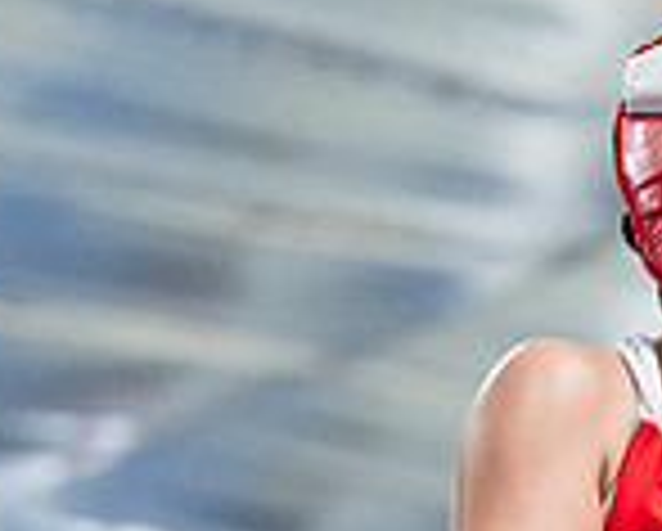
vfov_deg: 5.1
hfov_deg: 6.3
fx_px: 5905
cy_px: 770
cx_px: 1164
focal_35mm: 301
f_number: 2
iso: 3200
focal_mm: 70
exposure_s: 1/800
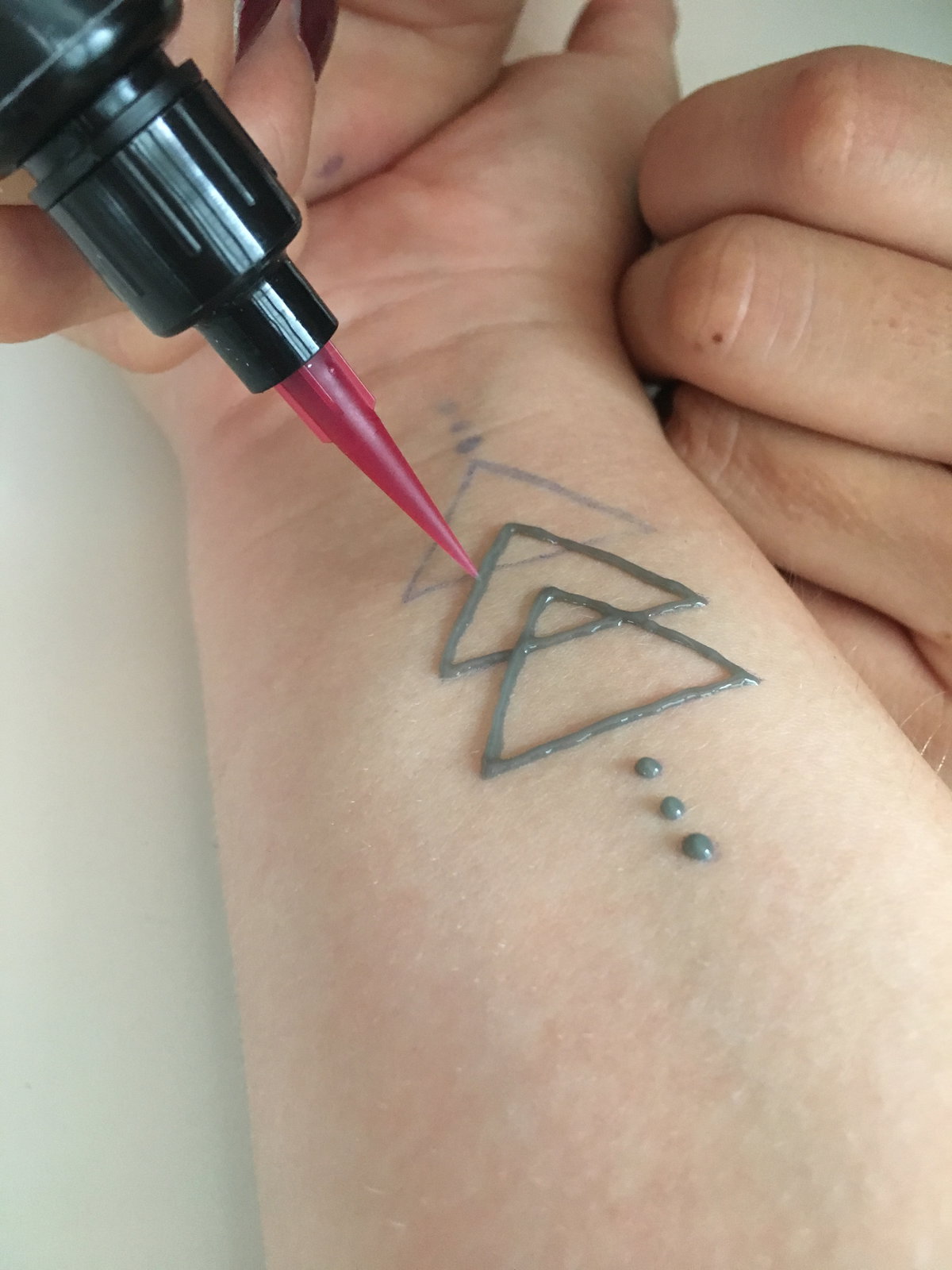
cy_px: 635
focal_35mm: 29
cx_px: 476
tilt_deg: -54.1
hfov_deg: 48.2
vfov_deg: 61.7
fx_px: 1063
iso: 200
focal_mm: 4.15
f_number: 2.2
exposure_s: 1/30
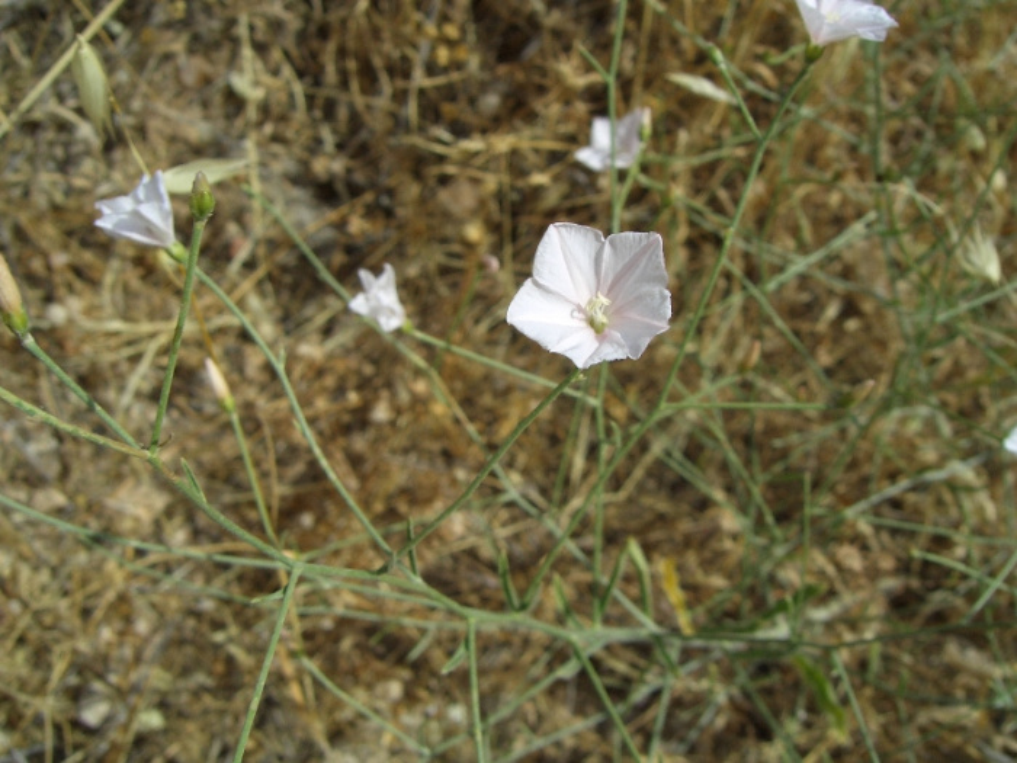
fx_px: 1146
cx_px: 508
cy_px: 382
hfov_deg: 47.9
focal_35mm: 39
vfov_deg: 36.8
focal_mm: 8
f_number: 4.8
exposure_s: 1/500
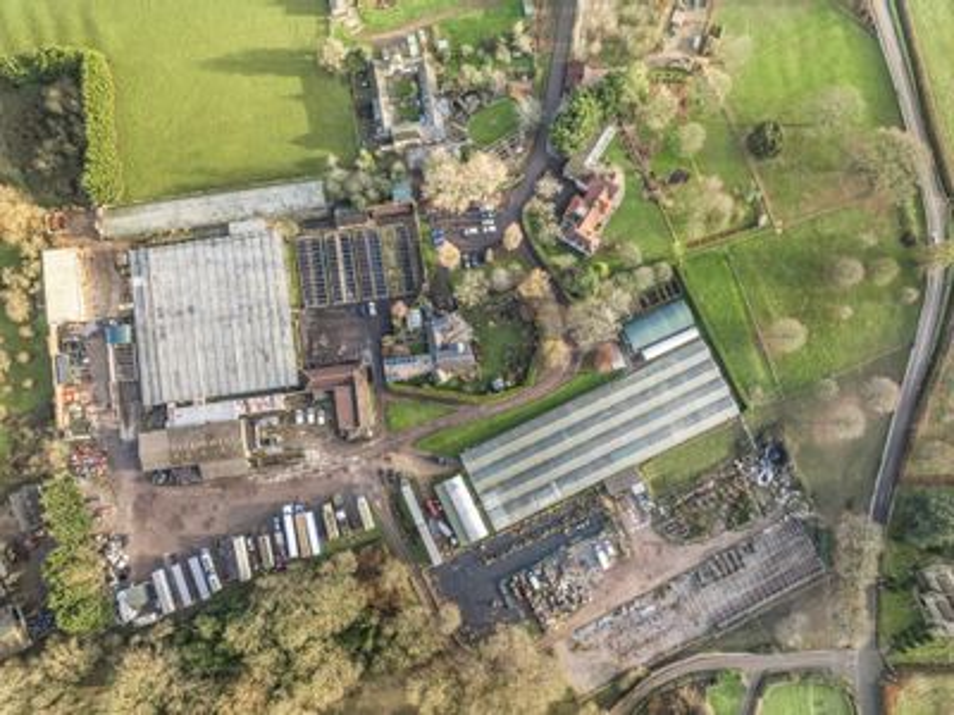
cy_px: 358
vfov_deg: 56.8
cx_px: 477
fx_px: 661
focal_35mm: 24
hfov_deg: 71.6
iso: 100
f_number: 5.6
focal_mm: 12.29
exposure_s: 1/40
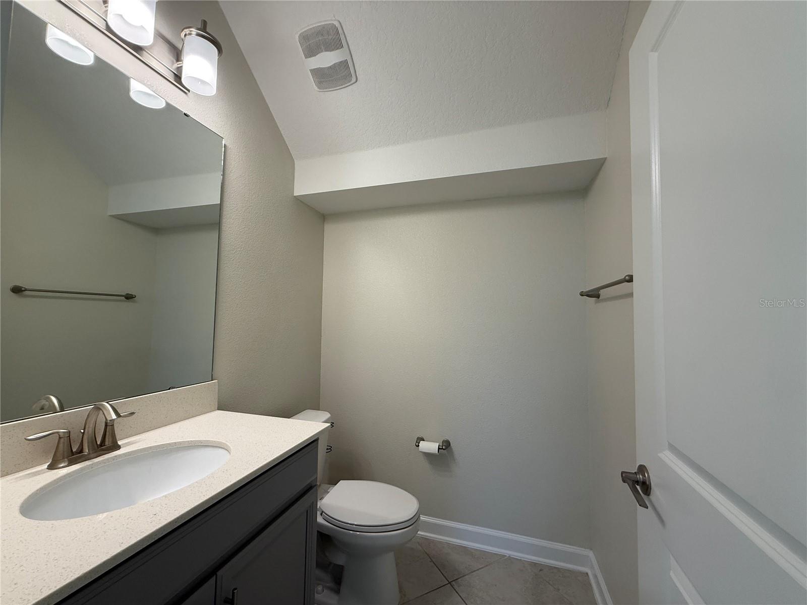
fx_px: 326
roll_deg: -0.4
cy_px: 302
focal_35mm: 14
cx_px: 404
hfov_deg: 102.1
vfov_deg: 85.7
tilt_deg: +3.4
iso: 125
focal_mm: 2.22
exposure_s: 1/120
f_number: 2.2
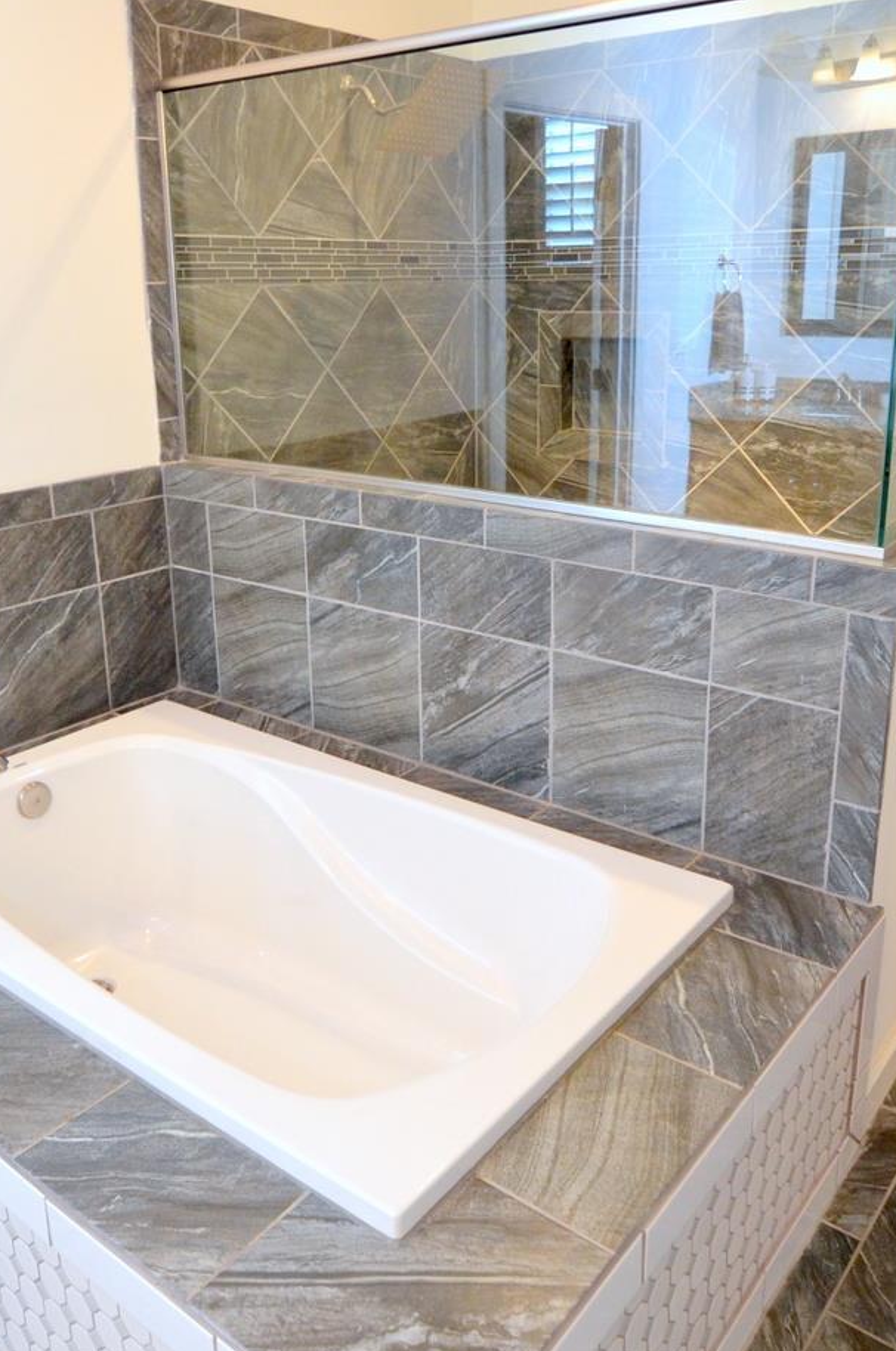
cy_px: 578
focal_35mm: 29
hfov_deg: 44.9
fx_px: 1082
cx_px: 414
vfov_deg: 63.7
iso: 800
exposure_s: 1/60
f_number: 4
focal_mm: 11
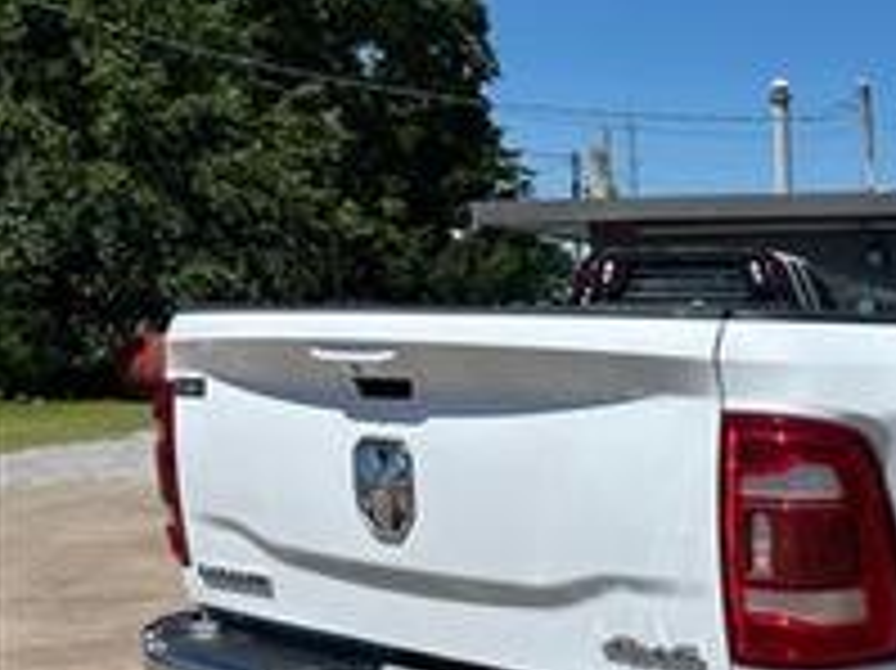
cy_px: 621
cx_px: 1130
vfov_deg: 21.7
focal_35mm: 66
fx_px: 1707
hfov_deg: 25.7
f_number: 1.5
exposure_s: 1/6211
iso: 50
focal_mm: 5.7
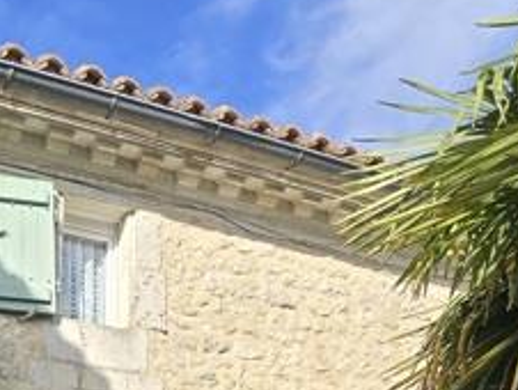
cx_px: 32
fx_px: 689
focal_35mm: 46
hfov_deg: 37.9
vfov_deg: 22.5
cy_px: 654
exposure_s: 1/1300
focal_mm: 2.2
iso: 50
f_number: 2.2
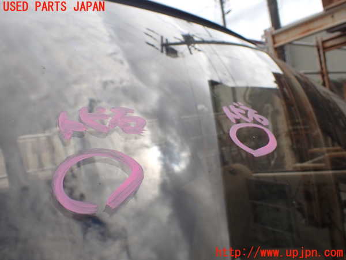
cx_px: 173
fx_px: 300
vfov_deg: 46.8
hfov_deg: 60.0
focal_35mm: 30
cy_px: 130
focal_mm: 5.4
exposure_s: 1/160
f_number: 9
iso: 100
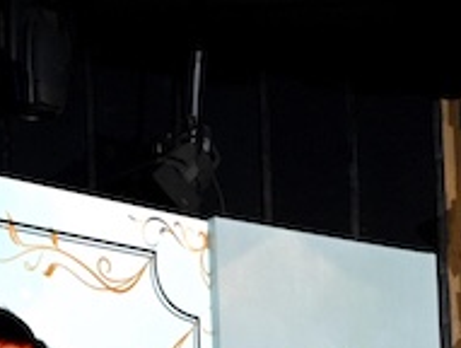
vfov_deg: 6.0
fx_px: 3136
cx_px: -352
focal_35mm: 235
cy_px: 926
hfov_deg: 8.1
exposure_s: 1/125
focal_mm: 39
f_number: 6.3
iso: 800
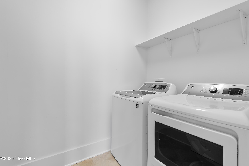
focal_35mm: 15
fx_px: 104
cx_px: 124
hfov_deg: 100.4
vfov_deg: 77.3
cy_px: 83
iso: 100
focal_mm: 10
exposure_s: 1/4
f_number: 4.5
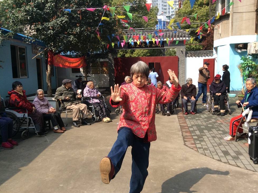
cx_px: 132
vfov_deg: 41.7
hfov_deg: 54.0
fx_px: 253
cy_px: 99
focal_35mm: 34
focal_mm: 3.3
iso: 32
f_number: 2.4
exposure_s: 1/572
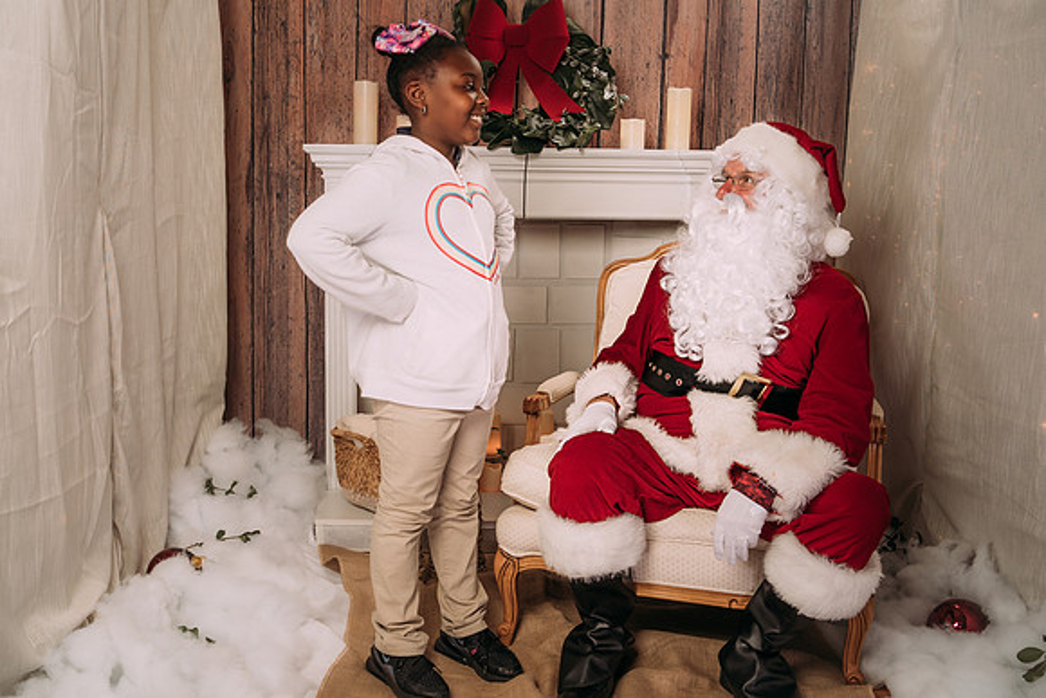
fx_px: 1190
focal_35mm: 41
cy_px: 357
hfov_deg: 47.3
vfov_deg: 32.7
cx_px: 450
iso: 100
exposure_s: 1/100
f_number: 5.6
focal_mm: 35
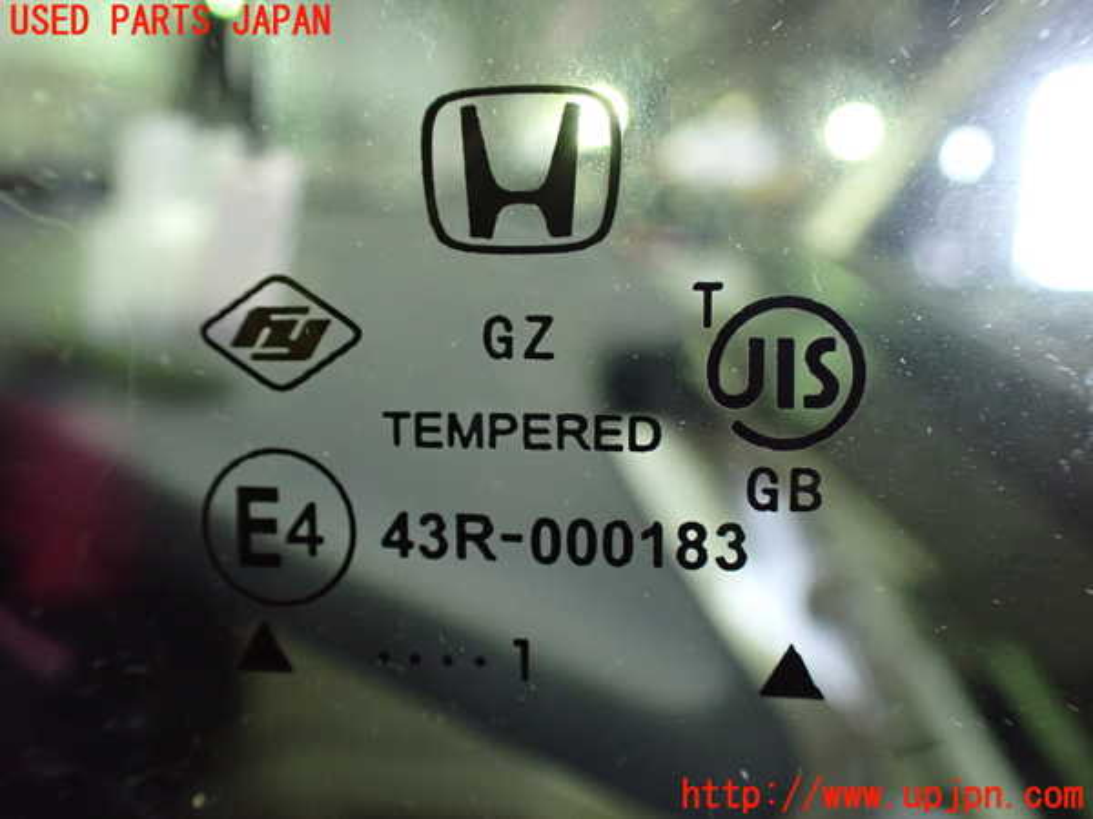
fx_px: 947
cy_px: 410
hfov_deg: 60.0
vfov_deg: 46.8
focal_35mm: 30
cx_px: 546
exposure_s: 1/30
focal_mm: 5.4
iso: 800
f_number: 2.3
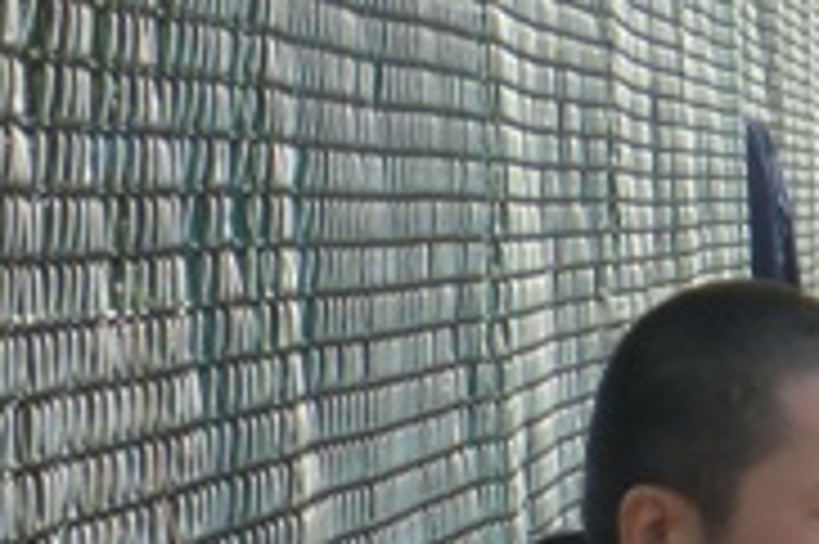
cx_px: 1332
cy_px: 782
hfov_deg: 5.4
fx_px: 8660
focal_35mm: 381
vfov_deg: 3.6
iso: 64
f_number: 5.9
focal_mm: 18.6
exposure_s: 1/100
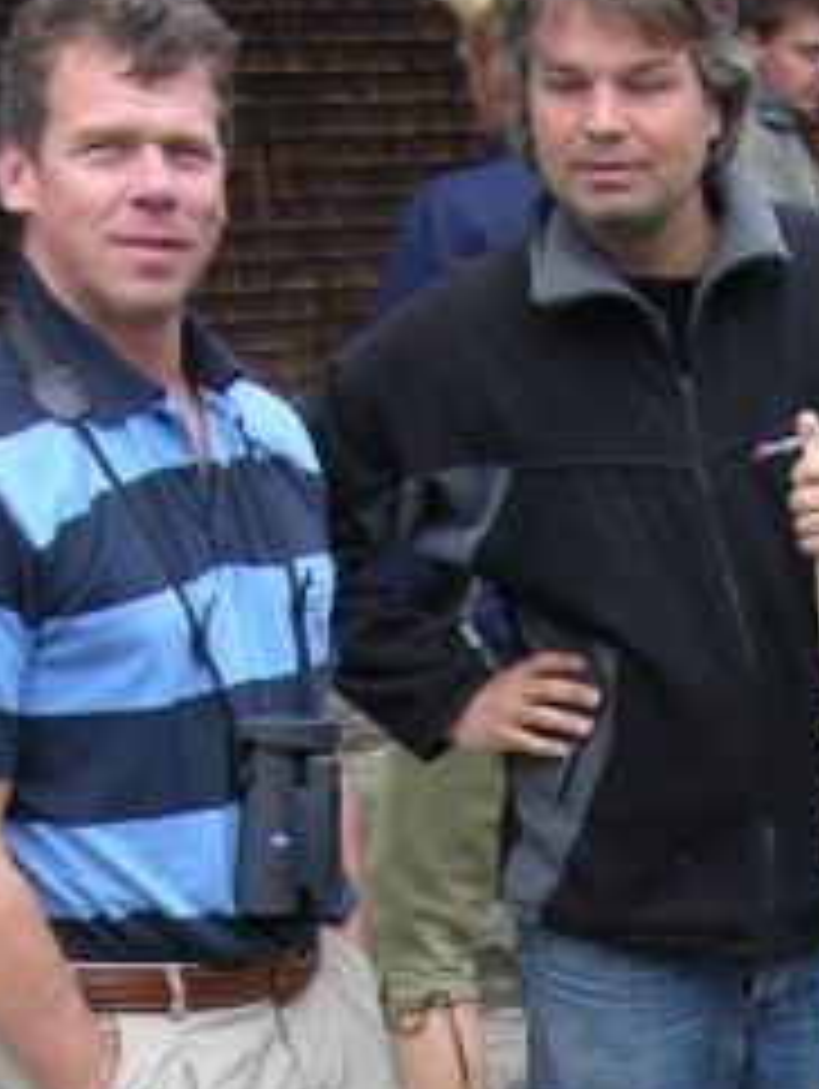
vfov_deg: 16.8
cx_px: 954
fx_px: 3495
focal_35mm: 111
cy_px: 1368
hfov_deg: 13.1
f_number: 2.8
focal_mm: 8.9
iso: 50
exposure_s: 1/31.2
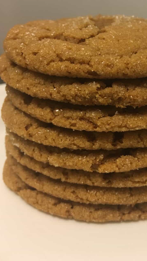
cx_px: 109
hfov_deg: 31.4
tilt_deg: -24.0
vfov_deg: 53.9
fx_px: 257
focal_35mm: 37
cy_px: 114
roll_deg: -2.0
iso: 125
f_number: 2.2
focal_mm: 4.15
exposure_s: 1/30
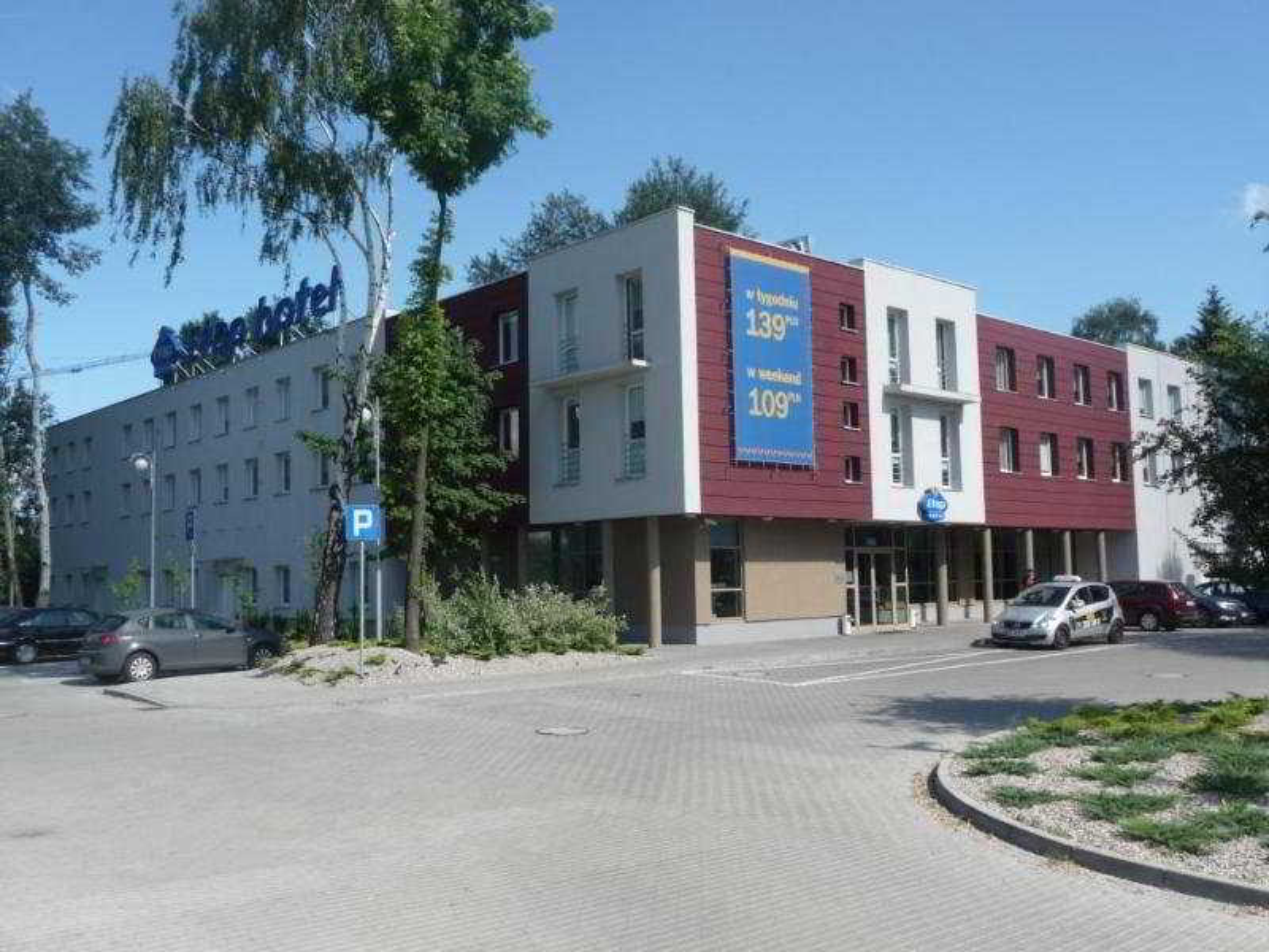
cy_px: 476
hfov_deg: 56.8
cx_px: 634
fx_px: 1173
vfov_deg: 44.2
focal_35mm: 32
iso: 100
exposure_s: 1/640
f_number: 3.5
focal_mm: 5.3
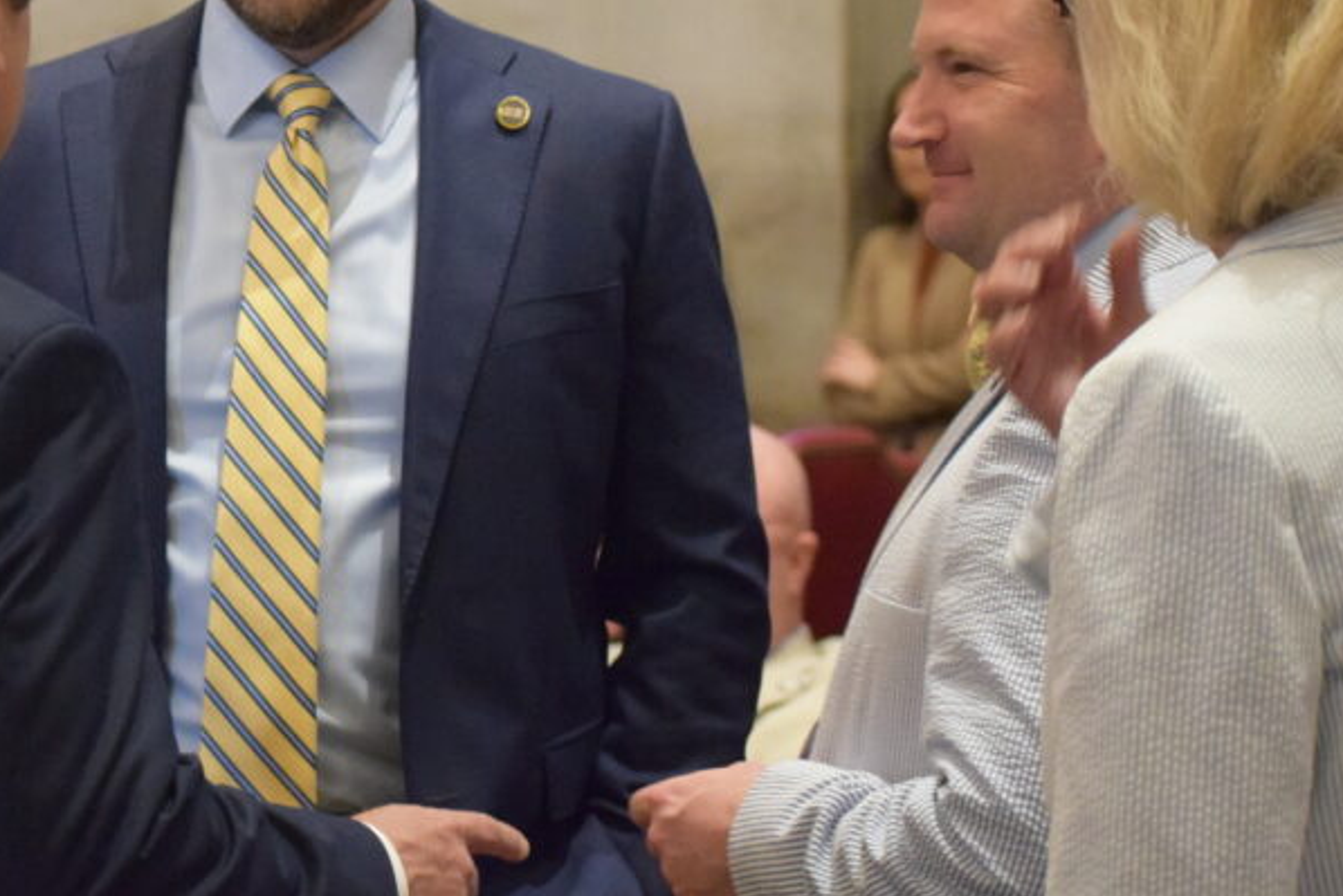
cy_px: 263
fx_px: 6903
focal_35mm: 185
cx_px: 348
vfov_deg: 7.4
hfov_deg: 11.1
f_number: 4.8
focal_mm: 72
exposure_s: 1/50
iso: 6400
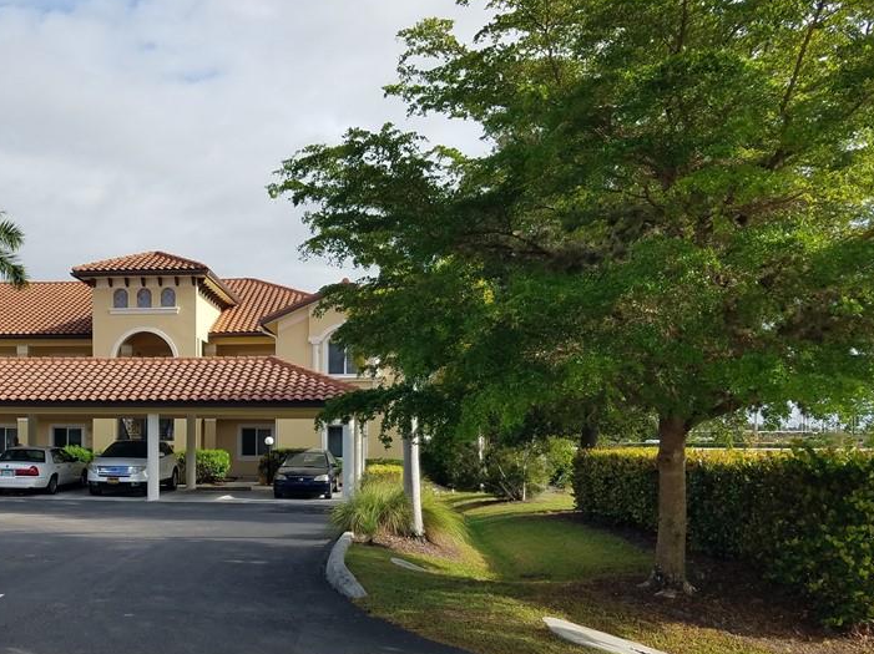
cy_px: 424
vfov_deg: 37.4
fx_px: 959
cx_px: 244
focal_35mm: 38
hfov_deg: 47.6
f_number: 1.7
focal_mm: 4.2
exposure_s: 1/1880
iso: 50
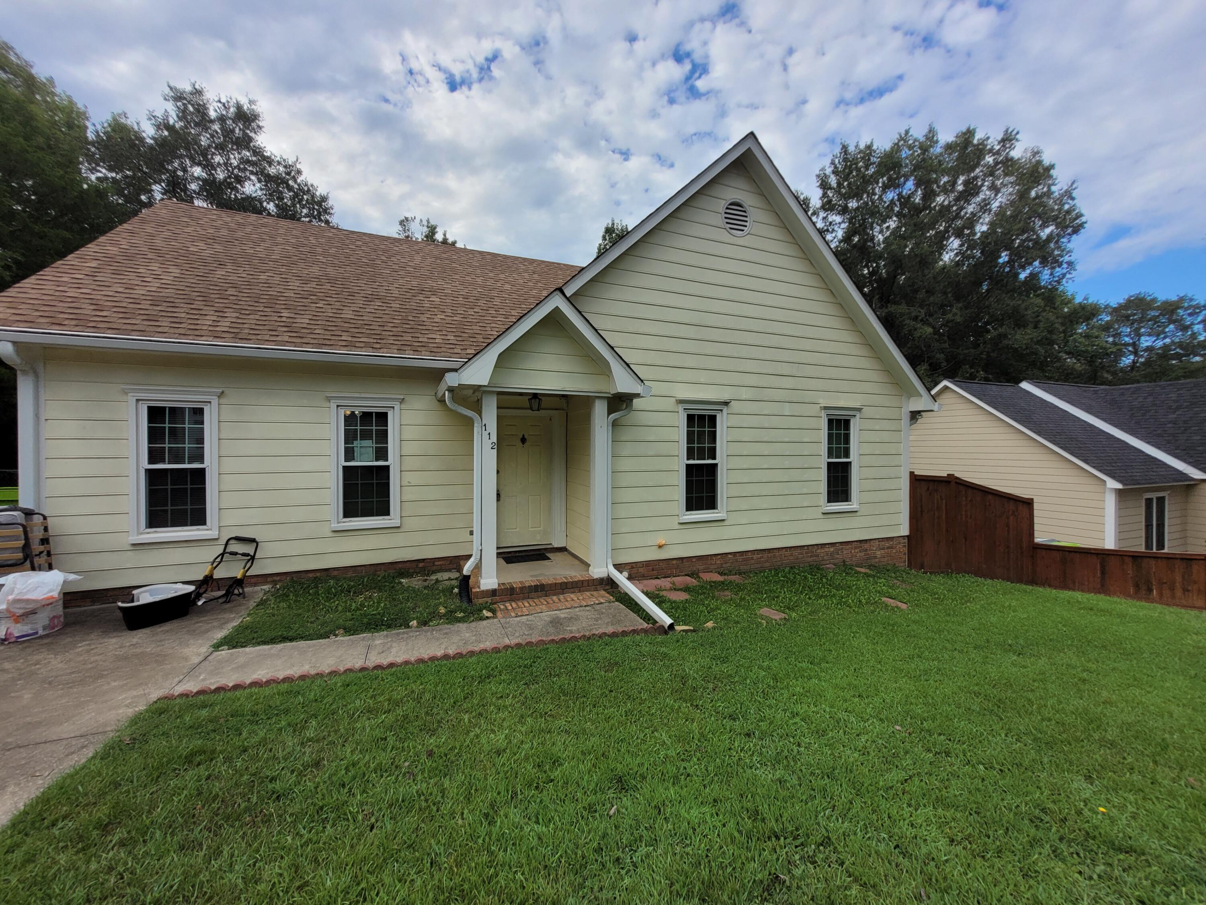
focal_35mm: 13
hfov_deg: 106.2
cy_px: 452
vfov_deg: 89.9
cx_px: 603
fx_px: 453
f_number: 2.2
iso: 40
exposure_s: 1/1167
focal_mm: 1.74
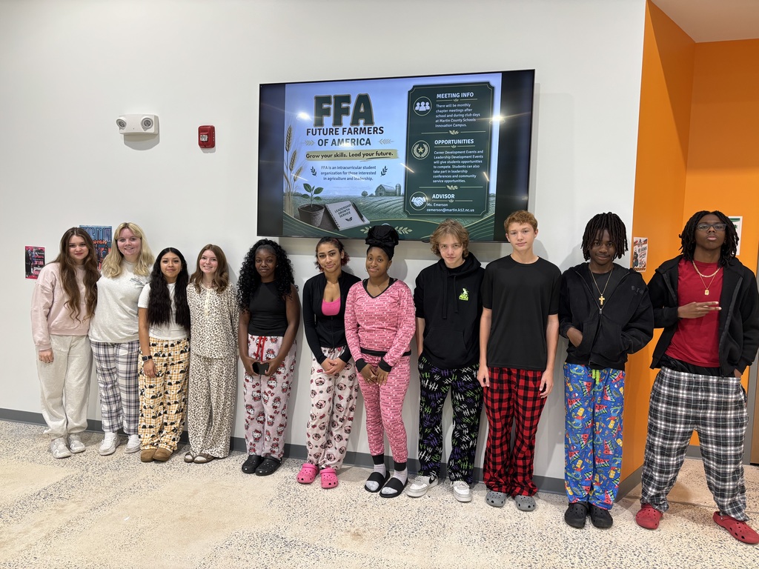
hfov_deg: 67.3
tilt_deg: -5.7
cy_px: 284
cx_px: 380
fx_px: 570
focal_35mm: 26
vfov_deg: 53.1
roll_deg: -1.4
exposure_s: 1/120
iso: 80
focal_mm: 5.96
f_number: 1.6
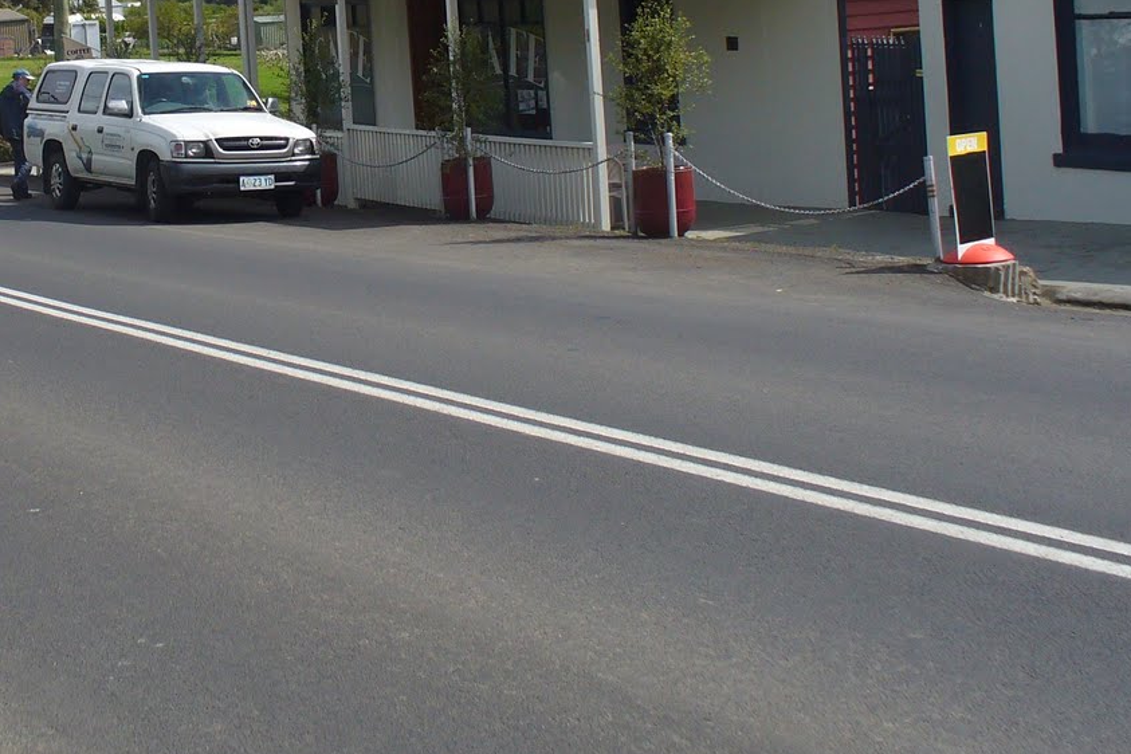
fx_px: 2293
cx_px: 299
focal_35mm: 73
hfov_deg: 27.4
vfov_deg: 18.3
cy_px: 27
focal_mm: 6.1
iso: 80
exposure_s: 1/400
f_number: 5.6
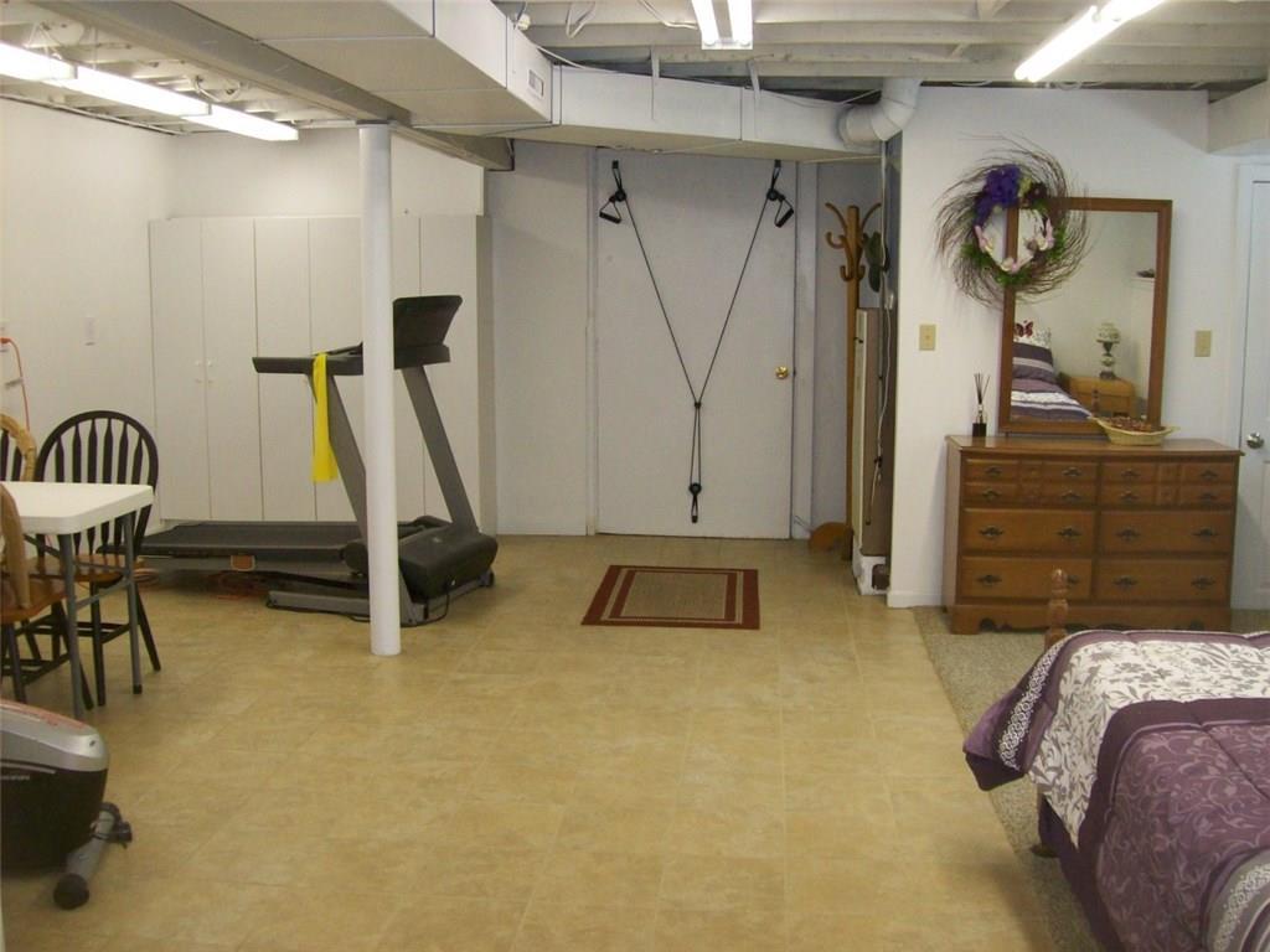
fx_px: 1321
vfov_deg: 39.7
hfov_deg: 51.4
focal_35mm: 36
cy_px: 476
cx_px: 635
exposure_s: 1/64
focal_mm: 6
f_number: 2.7
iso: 200
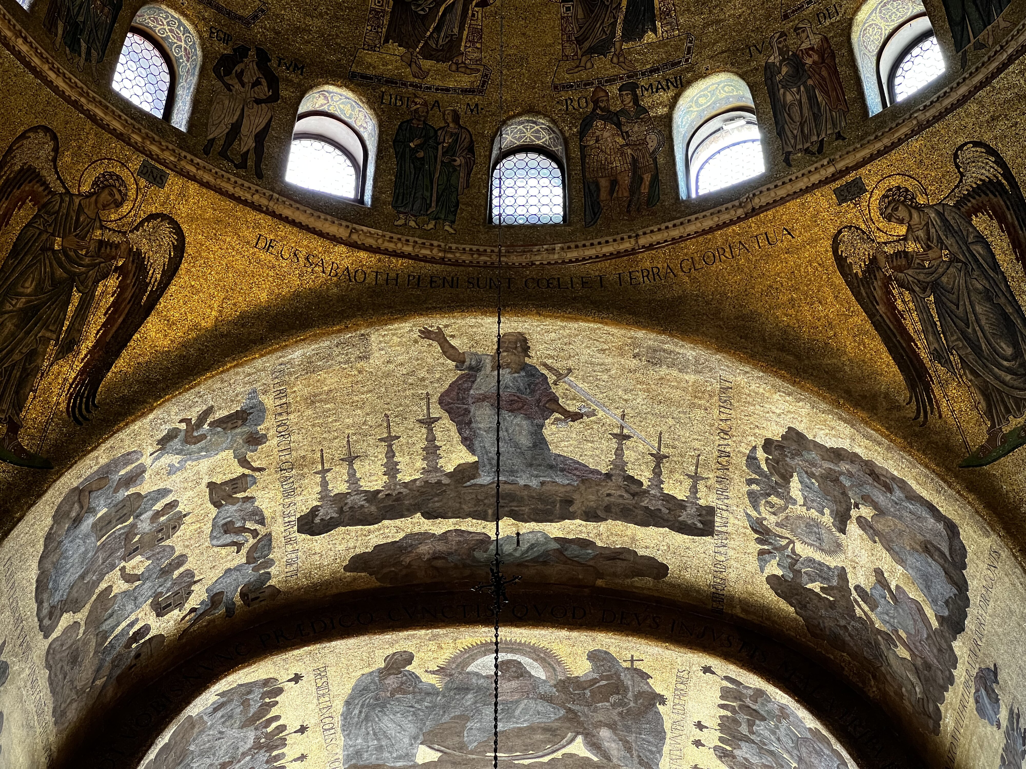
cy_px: 384
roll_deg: +0.8
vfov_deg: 19.1
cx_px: 513
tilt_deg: +40.5
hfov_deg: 25.3
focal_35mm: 77
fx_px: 2282
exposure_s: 1/50
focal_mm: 9
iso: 400
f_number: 2.8
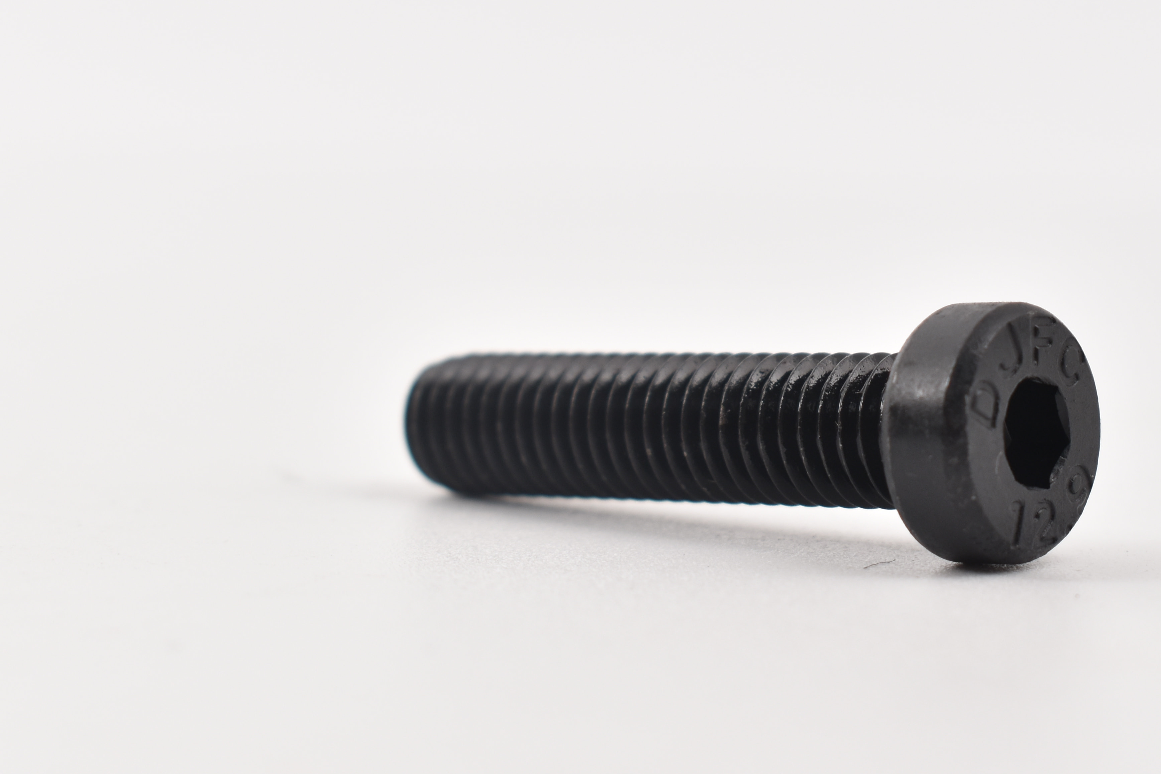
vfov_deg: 11.5
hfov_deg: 17.1
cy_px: 239
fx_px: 3837
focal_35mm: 119
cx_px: 881
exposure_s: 1/80
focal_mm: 46
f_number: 9
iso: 180
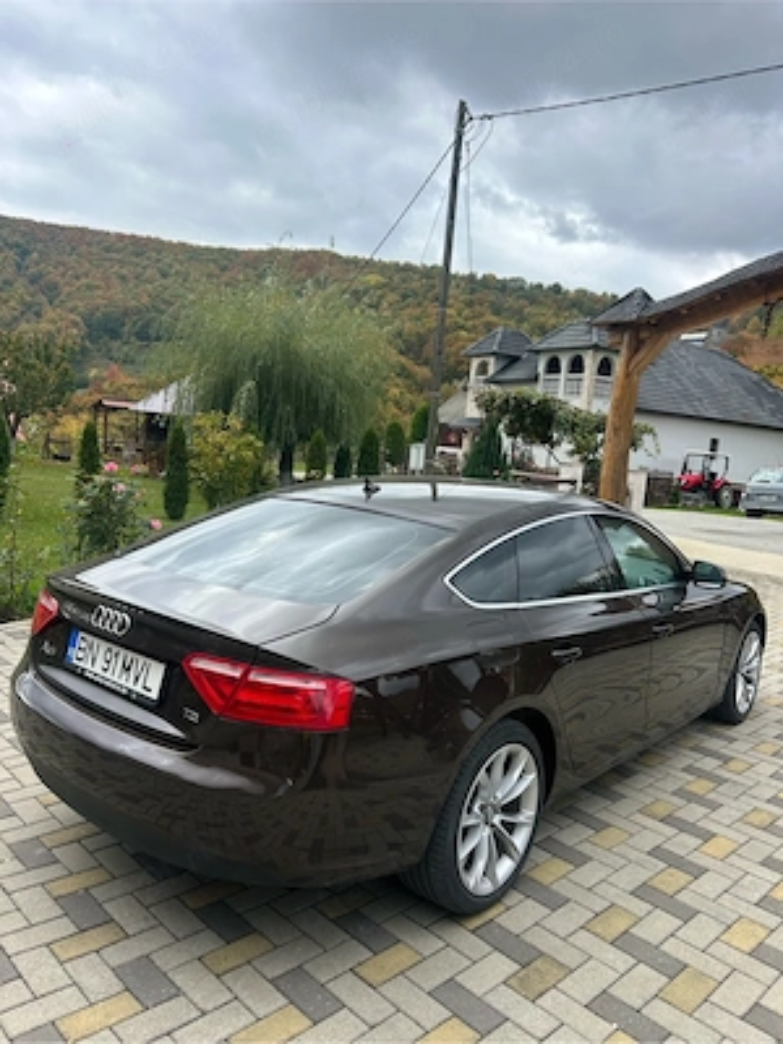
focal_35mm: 26
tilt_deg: -6.8
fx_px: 784
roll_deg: -5.2
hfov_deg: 53.1
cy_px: 522
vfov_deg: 67.3
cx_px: 392
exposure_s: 1/1311
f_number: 1.5
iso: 50
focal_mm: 5.7
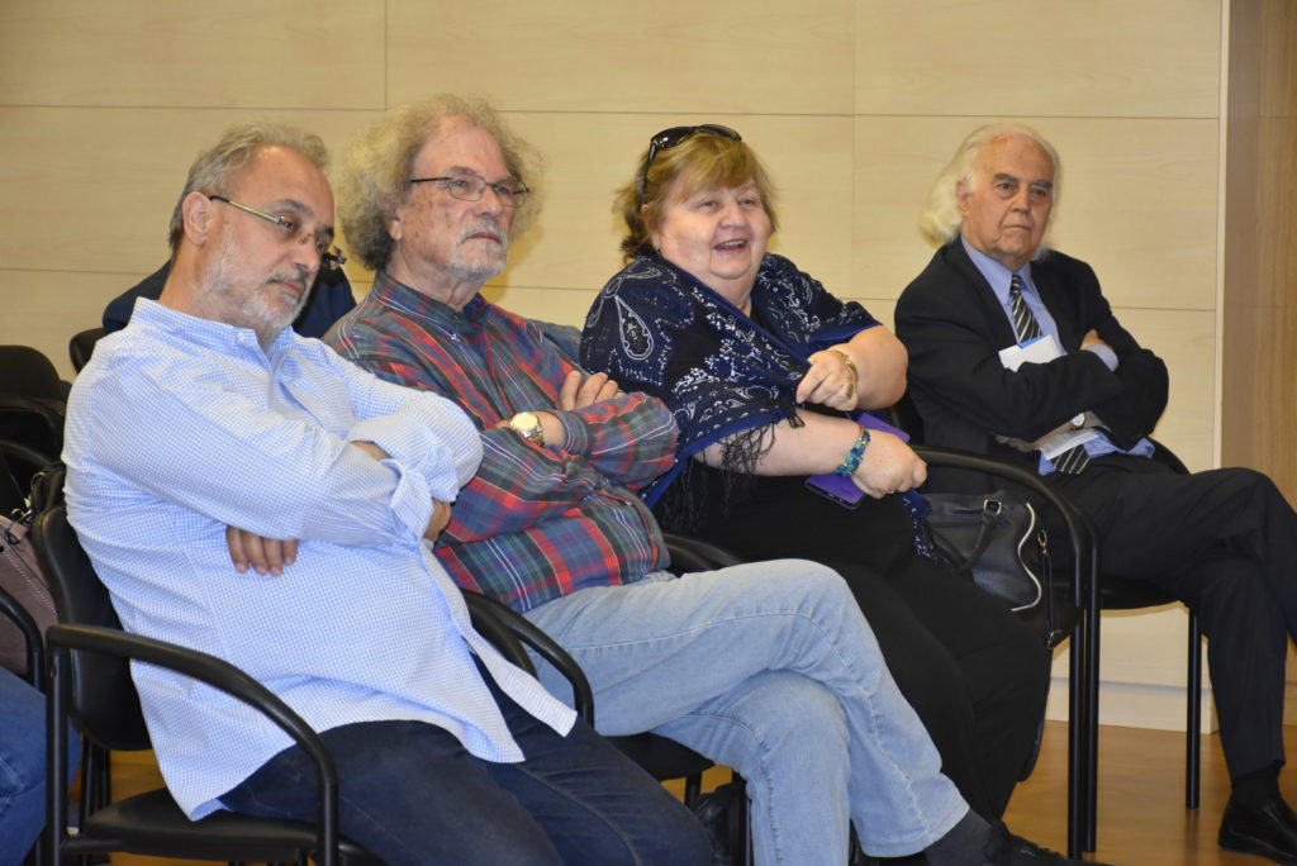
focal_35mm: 105
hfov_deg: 19.4
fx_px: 3785
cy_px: 433
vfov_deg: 13.1
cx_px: 648
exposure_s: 1/80
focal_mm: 70
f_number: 5.6
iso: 1600
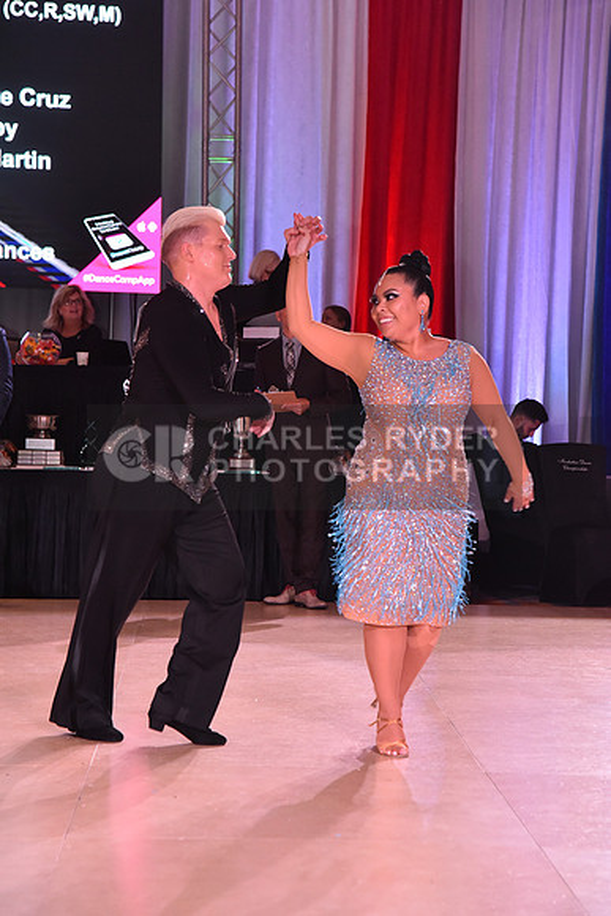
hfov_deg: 14.4
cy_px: 458
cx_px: 306
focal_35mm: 95
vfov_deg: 21.5
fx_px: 2417
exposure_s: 1/250
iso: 2500
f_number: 6.3
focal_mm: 95
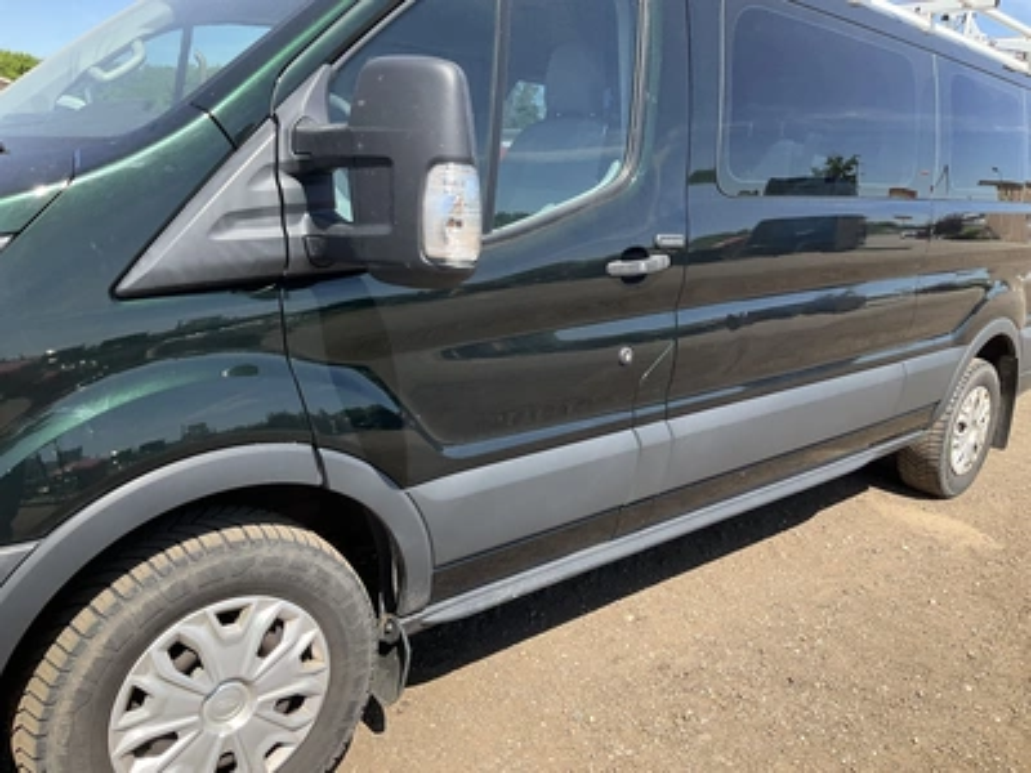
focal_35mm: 29
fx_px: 864
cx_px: 516
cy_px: 386
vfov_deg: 48.2
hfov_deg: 61.7
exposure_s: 1/816
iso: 25
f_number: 1.8
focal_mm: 3
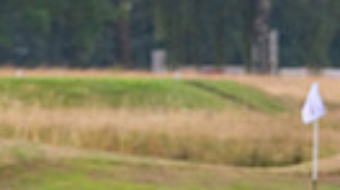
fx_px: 14512
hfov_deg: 1.3
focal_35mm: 1611
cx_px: 191
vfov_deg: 0.8
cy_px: 436
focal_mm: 300
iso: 800
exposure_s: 1/3200
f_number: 4
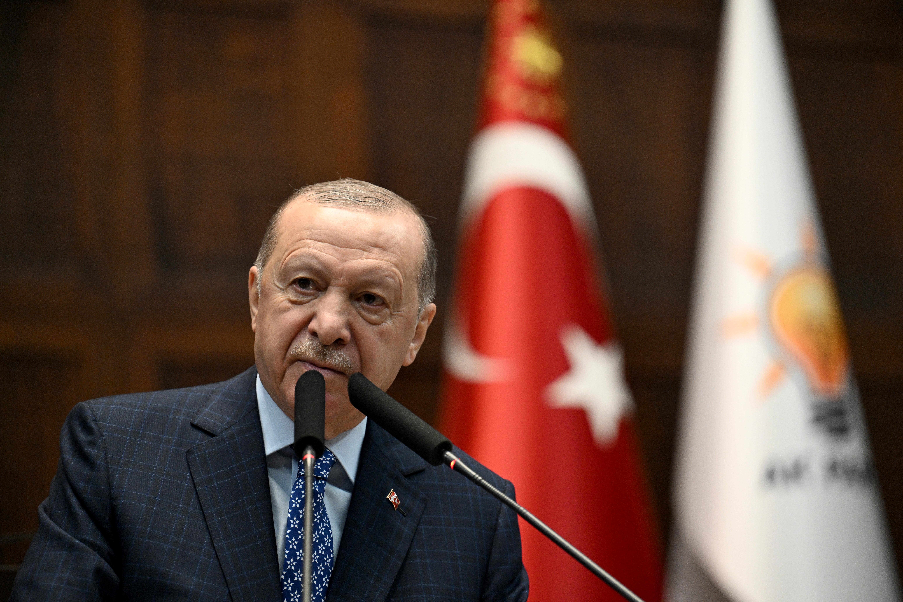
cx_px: 452
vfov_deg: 7.6
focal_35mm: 180
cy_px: 301
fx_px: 4515
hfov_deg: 11.4
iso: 2500
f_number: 3.2
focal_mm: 180
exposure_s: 1/200
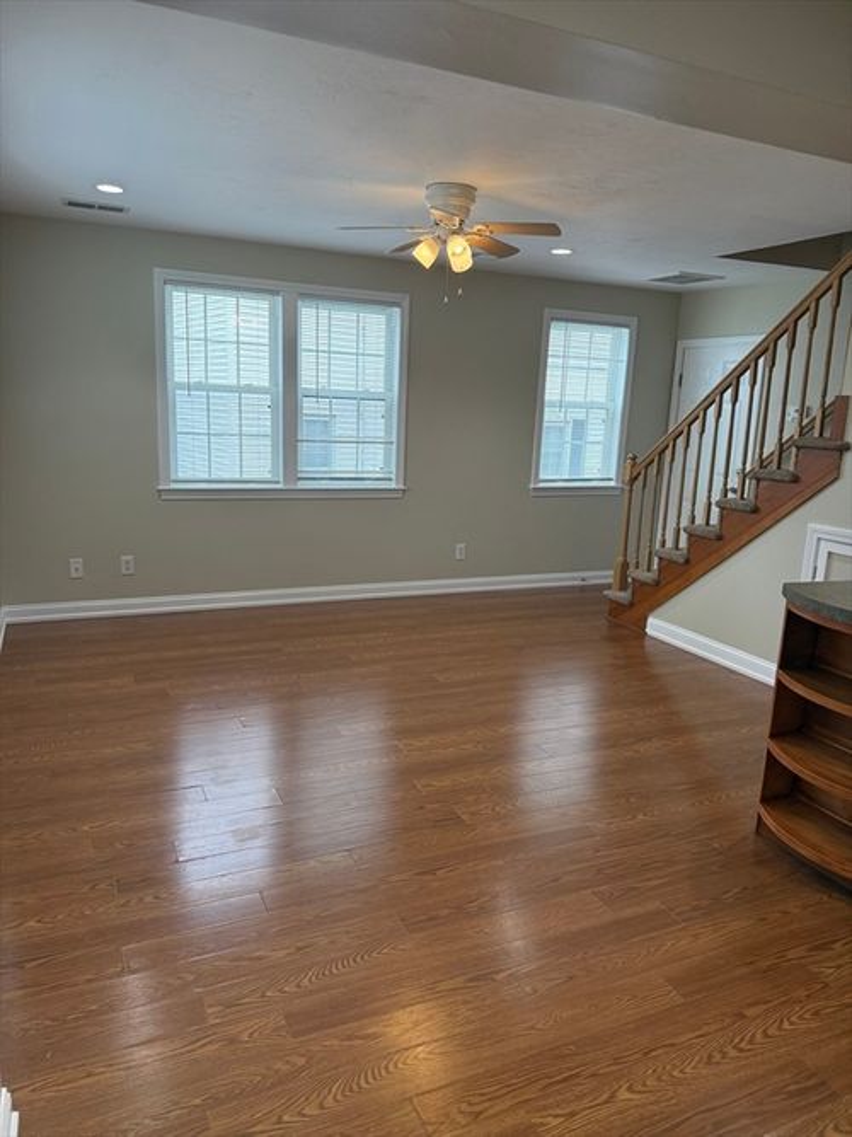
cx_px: 426
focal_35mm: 24
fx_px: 788
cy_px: 568
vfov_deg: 71.6
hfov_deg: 56.8
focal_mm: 6.76
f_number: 1.78
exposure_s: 1/234
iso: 200
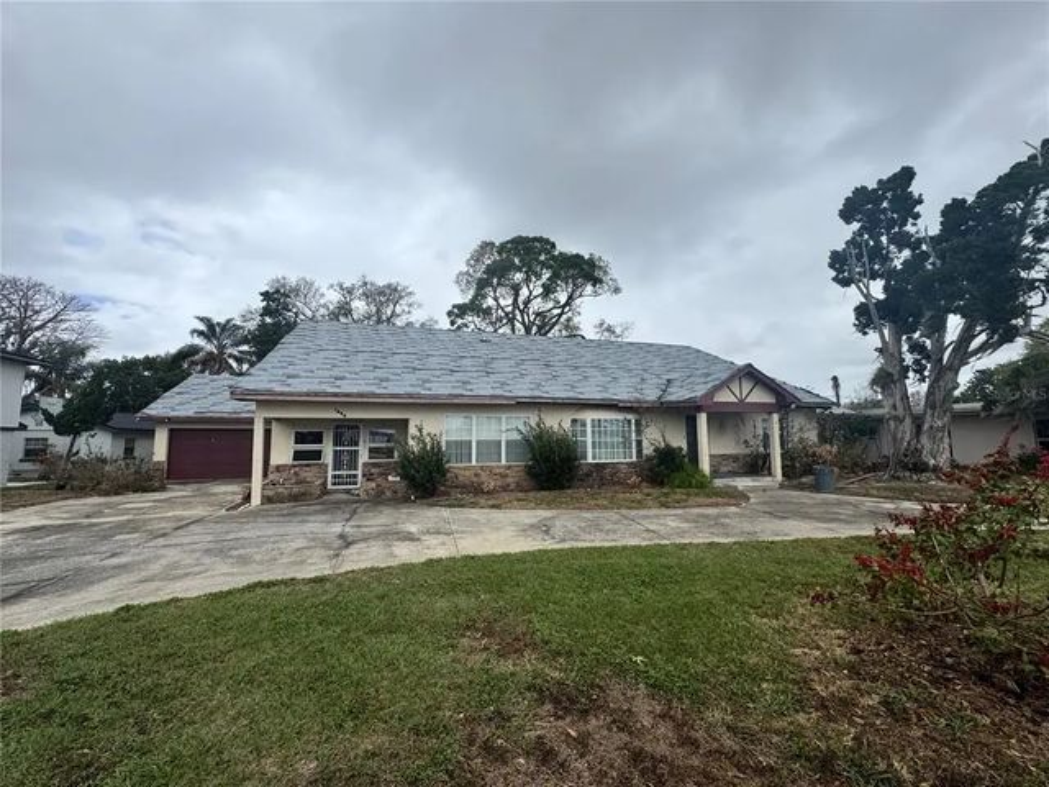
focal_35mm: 14
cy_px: 394
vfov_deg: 85.7
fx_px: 424
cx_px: 524
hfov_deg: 102.1
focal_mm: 2.22
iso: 50
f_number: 2.2
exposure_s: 1/1976
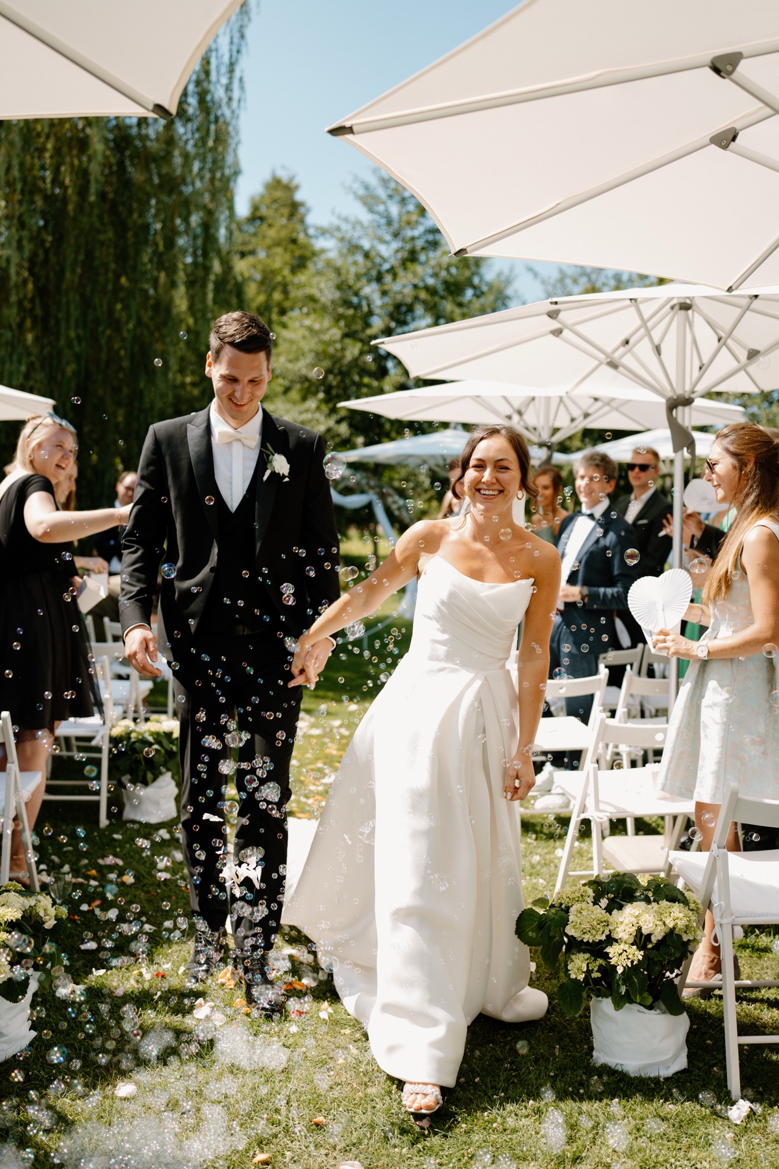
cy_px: 584
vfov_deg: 54.4
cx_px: 390
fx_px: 1136
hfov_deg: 37.9
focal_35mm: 35
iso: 250
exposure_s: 1/2500
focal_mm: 35
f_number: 2
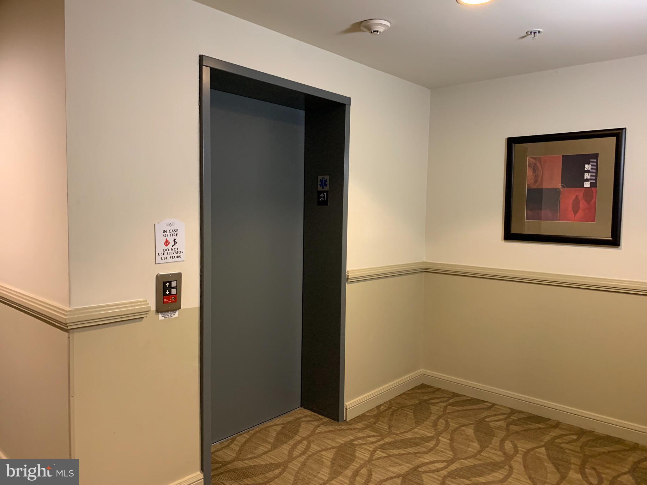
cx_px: 324
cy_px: 242
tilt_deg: -5.0
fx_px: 486
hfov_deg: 67.3
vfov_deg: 53.1
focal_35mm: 26
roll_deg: -0.3
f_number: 1.8
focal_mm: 4.25
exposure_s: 1/40
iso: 320
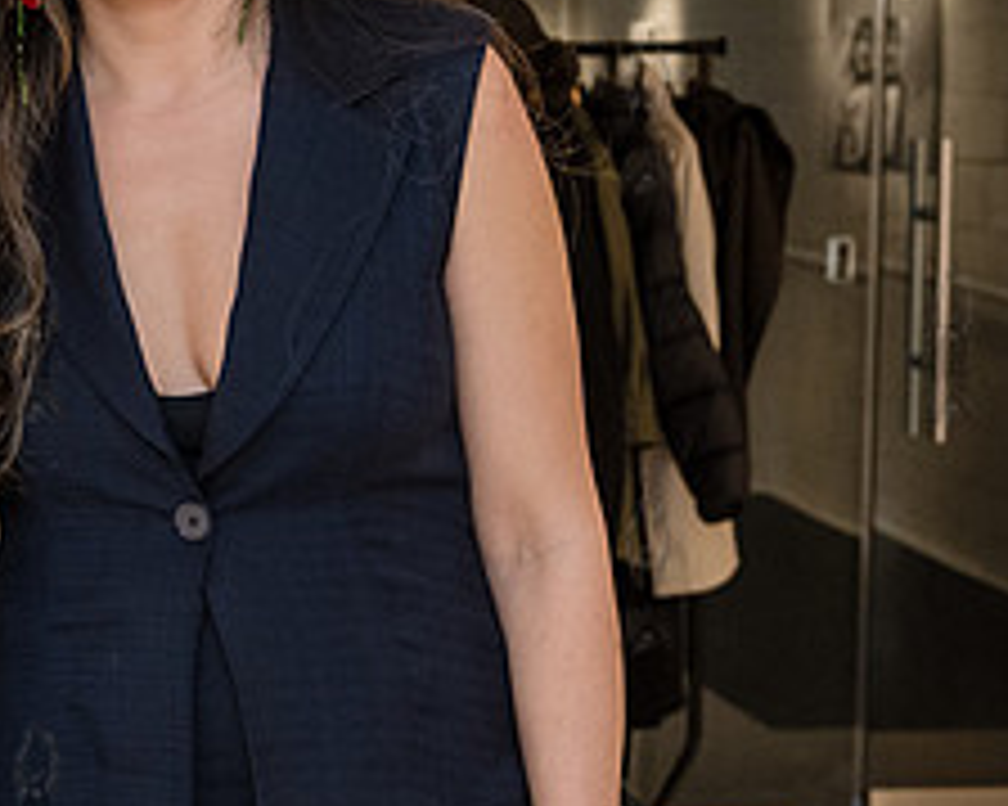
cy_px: 322
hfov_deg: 19.8
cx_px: -65
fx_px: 2773
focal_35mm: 93
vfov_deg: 16.5
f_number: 4
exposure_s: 1/200
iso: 1600
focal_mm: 35
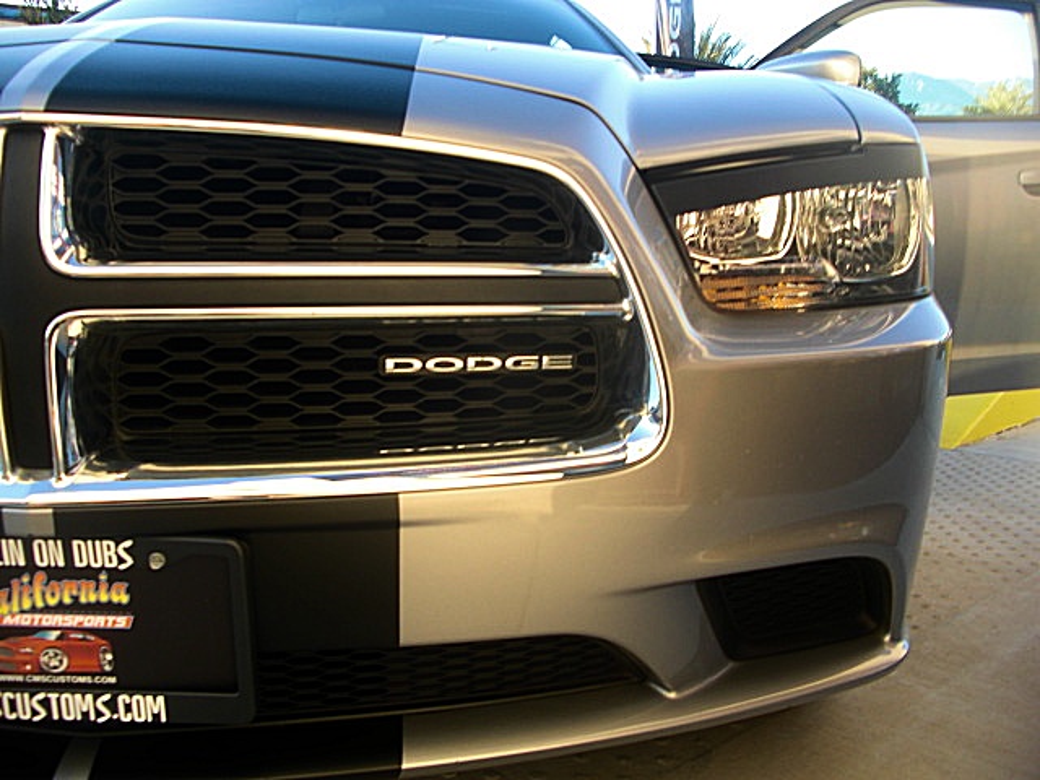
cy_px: 390
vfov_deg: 39.7
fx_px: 1082
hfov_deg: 51.4
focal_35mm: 36
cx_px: 520
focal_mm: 6.3
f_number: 2.8
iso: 50
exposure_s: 1/80
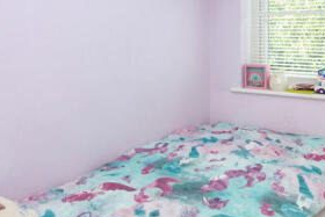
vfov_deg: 36.1
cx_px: 227
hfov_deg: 52.9
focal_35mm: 35
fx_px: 316
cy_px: 31
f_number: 5
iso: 200
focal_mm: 10
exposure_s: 1/125
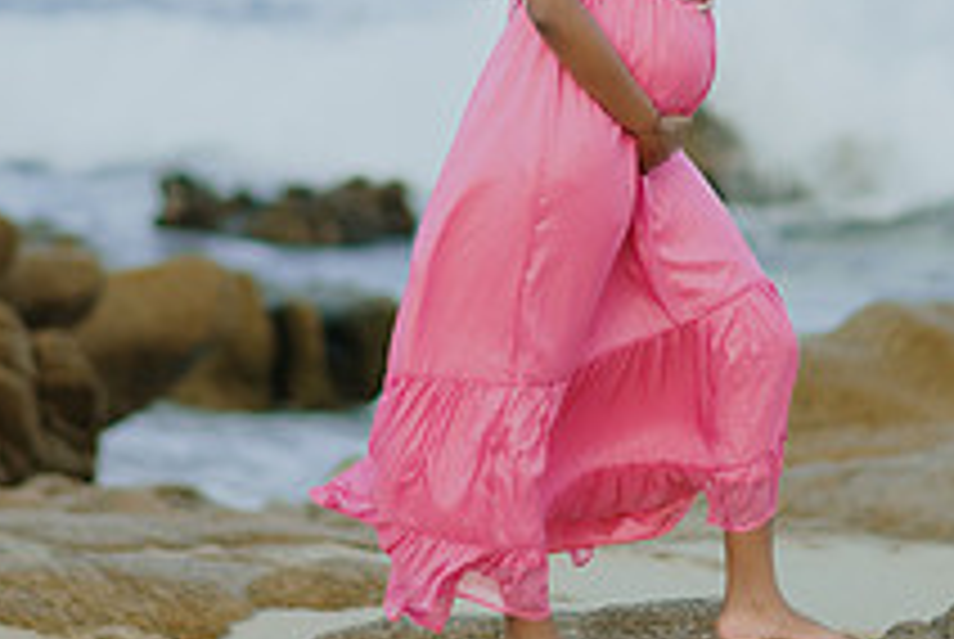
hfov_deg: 12.8
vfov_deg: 8.6
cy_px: 52
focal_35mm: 160
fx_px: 4246
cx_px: 441
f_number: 1.4
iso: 100
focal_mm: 58
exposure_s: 1/1600
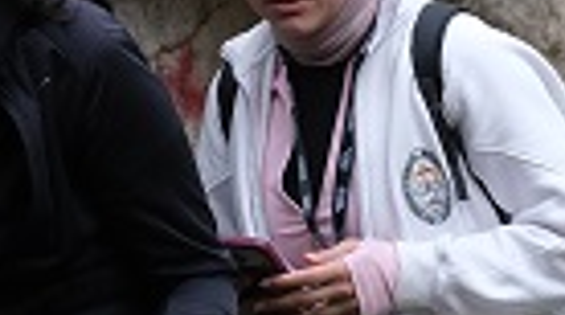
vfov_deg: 2.6
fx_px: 6833
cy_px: 264
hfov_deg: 4.6
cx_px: 1294
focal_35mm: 457
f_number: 4.5
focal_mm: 50
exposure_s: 1/1000
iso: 1000
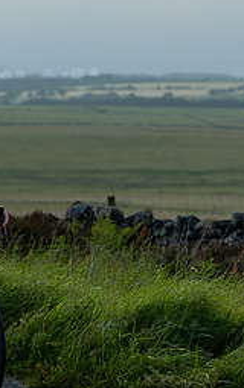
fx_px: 1719
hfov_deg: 8.0
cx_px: -52
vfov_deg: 12.9
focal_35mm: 162
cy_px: 165
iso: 400
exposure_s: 1/1250
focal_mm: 70
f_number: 3.2
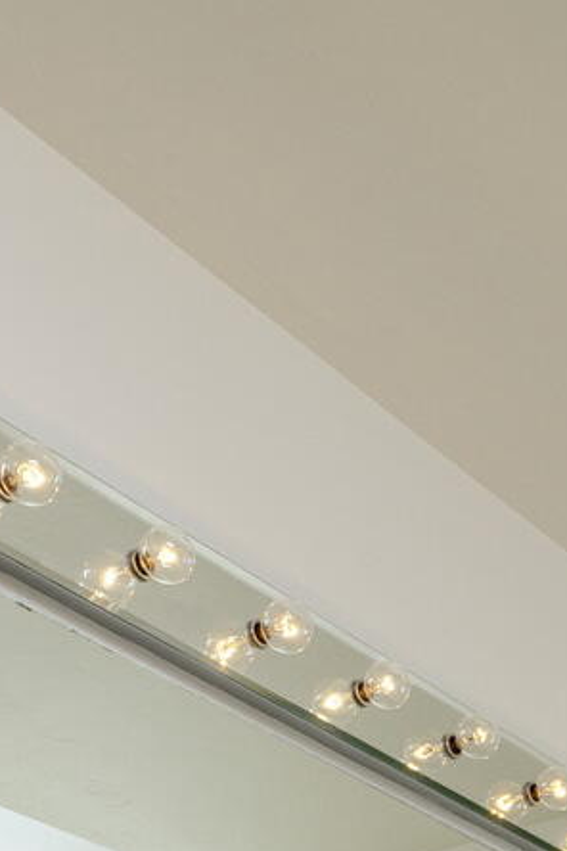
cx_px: 615
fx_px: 1701
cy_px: 1533
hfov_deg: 18.3
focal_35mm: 72
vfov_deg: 20.2
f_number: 8
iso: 200
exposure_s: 1/125
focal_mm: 16
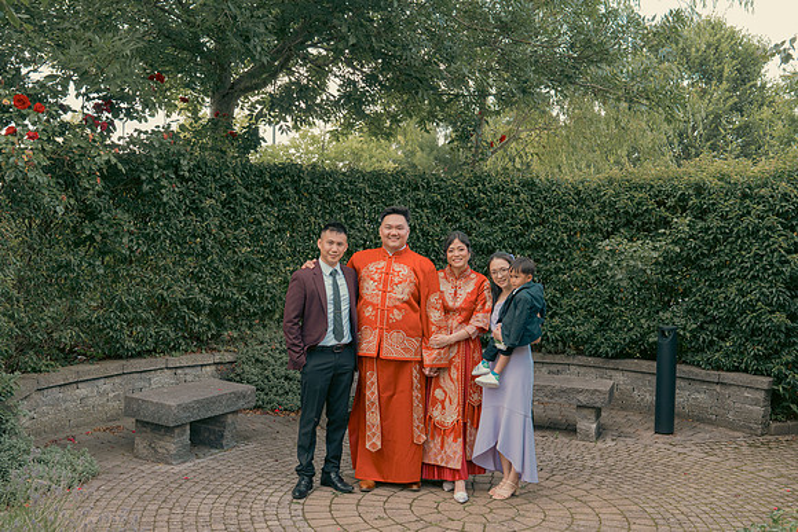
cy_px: 266
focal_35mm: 38
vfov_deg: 35.1
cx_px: 399
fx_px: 842
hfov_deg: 50.7
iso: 640
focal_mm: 38
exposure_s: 1/160
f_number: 5.6
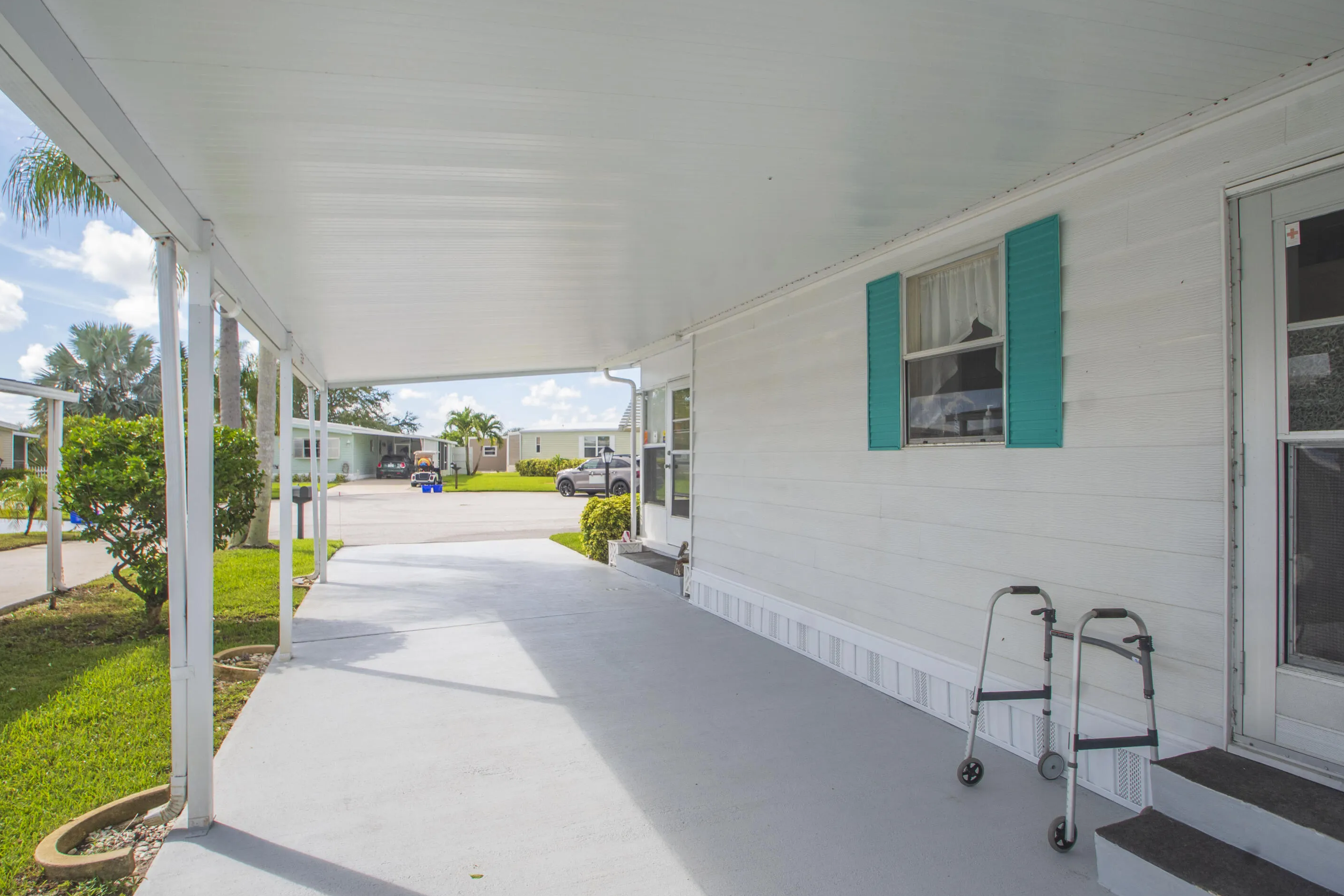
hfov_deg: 86.9
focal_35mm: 19
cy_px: 448
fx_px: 709
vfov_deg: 64.6
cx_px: 677
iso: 320
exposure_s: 1/400
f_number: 8
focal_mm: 12
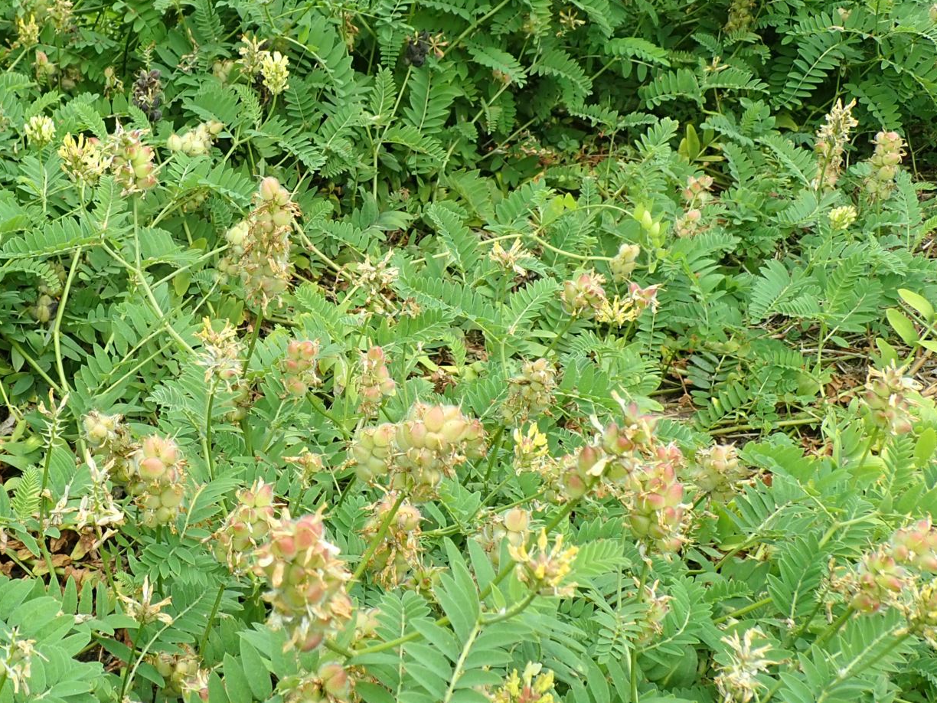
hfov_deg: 37.5
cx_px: 181
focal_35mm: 49
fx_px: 1326
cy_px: 296
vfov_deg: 29.6
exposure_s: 1/160
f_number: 3.2
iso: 100
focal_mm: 5.5
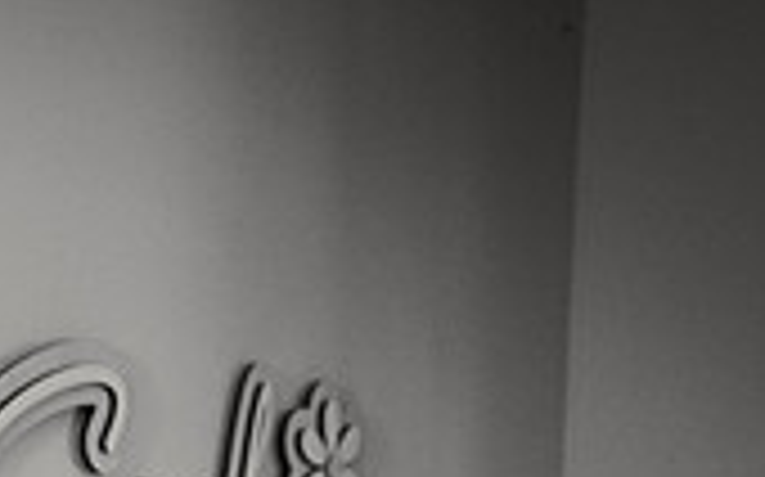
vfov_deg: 12.7
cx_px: -360
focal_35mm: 93
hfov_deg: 19.6
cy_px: 866
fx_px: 1938
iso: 1250
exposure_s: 1/125
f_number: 4
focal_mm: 26
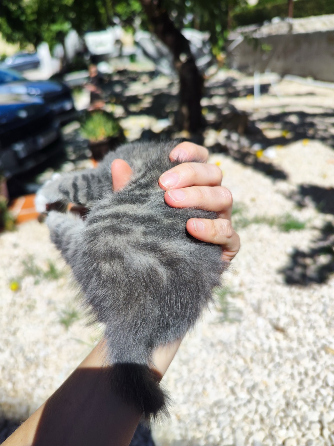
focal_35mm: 23
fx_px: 296
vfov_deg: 73.9
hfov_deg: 58.9
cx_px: 167
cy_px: 223
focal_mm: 7.01
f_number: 1.69
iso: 103
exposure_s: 1/2000
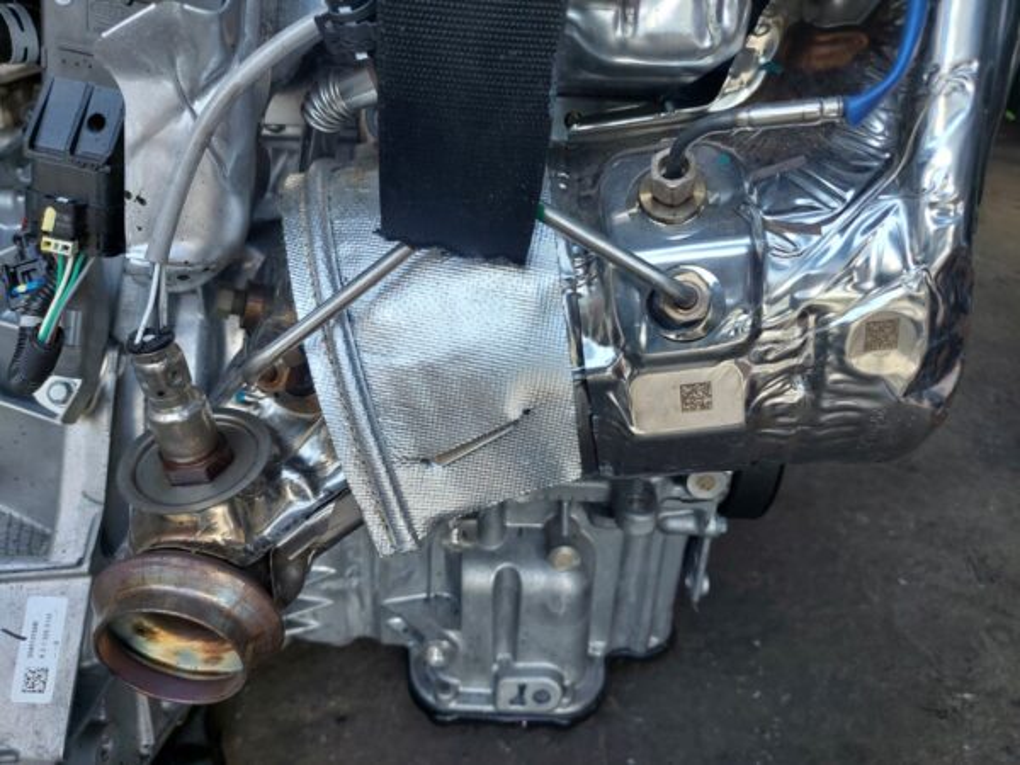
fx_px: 737
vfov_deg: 54.9
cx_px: 510
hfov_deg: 69.4
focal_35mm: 25
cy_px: 382
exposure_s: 1/100
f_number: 1.8
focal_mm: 5.23
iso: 50
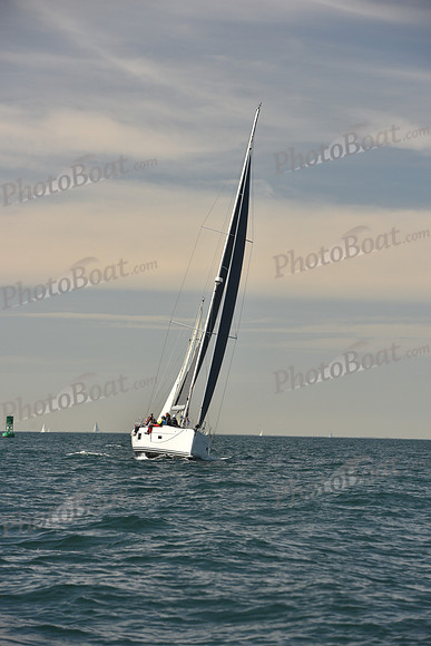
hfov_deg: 11.0
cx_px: 216
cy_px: 323
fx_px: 2243
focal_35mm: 125
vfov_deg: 16.4
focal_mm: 125
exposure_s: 1/640
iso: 250
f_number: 6.3
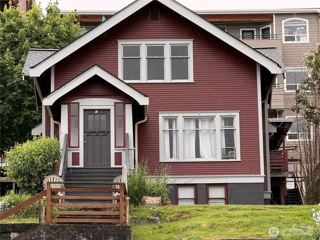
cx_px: 160
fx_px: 1109
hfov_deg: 16.4
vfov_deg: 12.3
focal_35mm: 120
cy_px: 120
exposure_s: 1/285
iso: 64
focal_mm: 15.66
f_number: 2.8
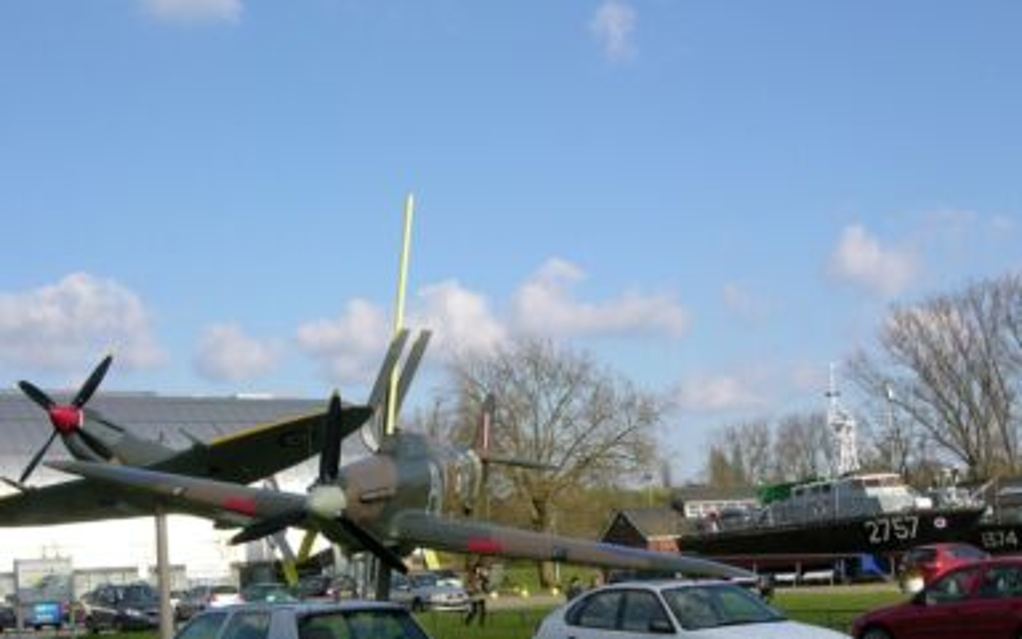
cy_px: 454
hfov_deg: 35.1
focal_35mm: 58
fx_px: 1615
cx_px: 538
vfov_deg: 22.2
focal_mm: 10.7
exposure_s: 1/186
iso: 50
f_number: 6.5
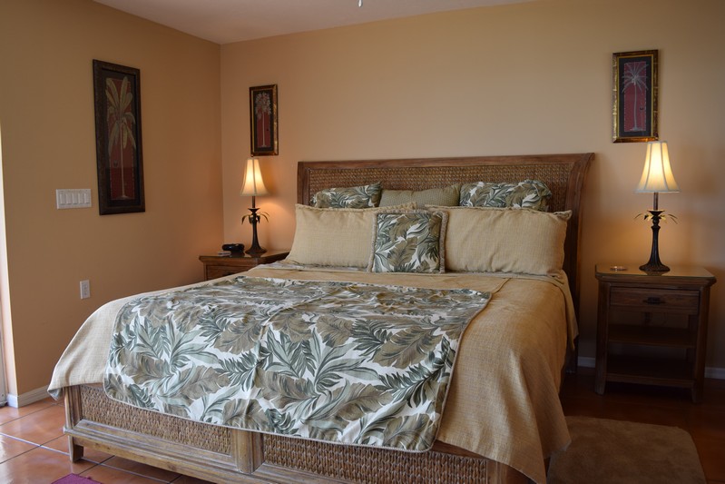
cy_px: 242
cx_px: 362
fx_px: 544
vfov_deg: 47.9
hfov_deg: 67.4
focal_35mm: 27
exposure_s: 1/80
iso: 400
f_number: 4.5
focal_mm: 18
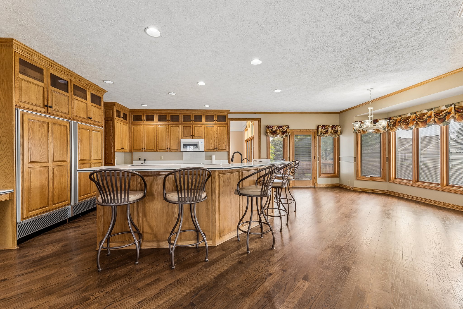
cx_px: 232
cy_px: 154
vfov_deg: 81.2
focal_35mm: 14
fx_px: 180
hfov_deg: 104.3
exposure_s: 1/13
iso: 500
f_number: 6.3
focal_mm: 14
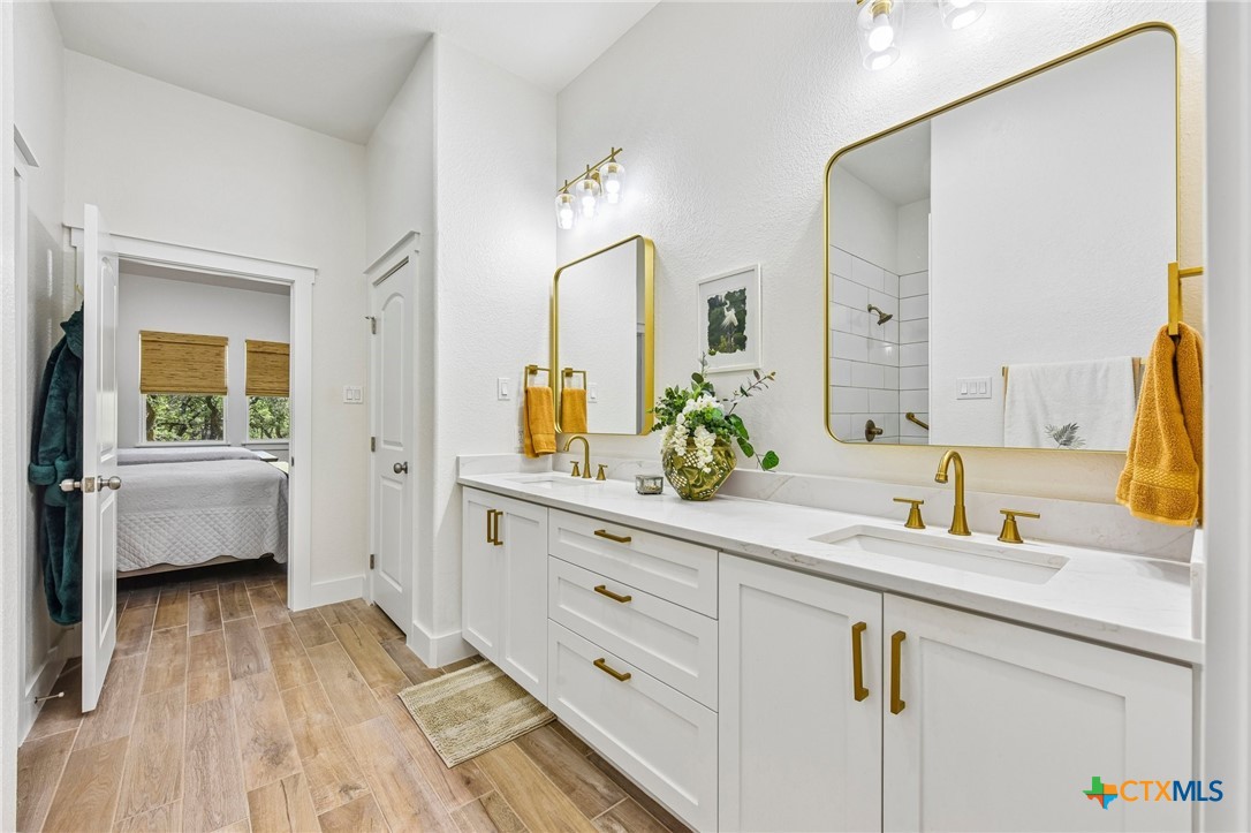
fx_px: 486
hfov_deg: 104.3
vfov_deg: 81.2
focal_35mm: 14
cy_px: 416
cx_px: 626
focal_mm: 14
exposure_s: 1/15
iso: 110
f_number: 8
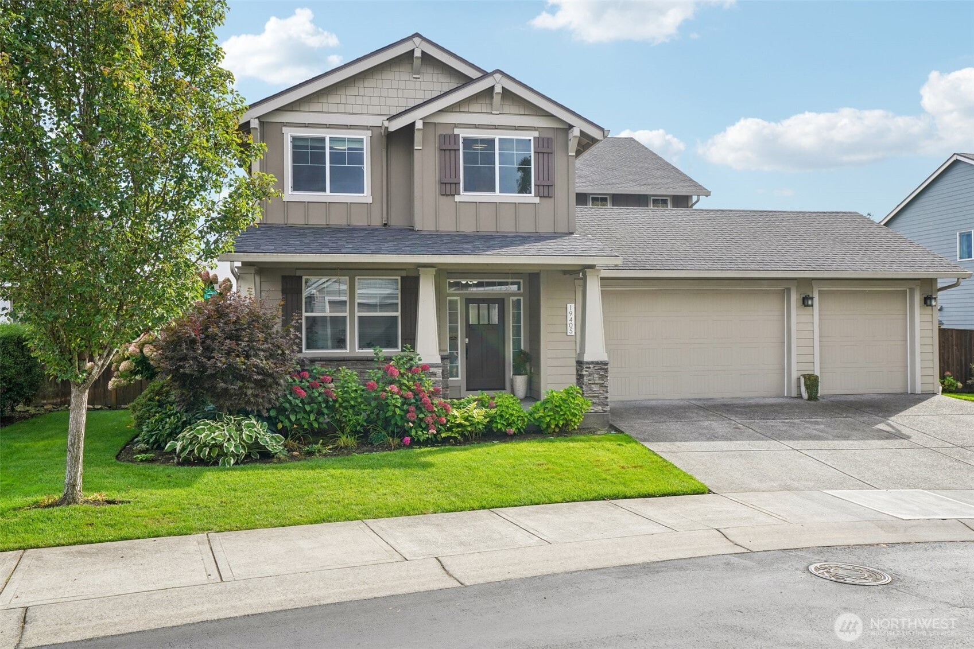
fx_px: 730
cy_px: 324
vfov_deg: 47.9
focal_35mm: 27
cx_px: 487
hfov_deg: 67.4
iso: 400
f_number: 8
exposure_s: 1/320
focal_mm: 27
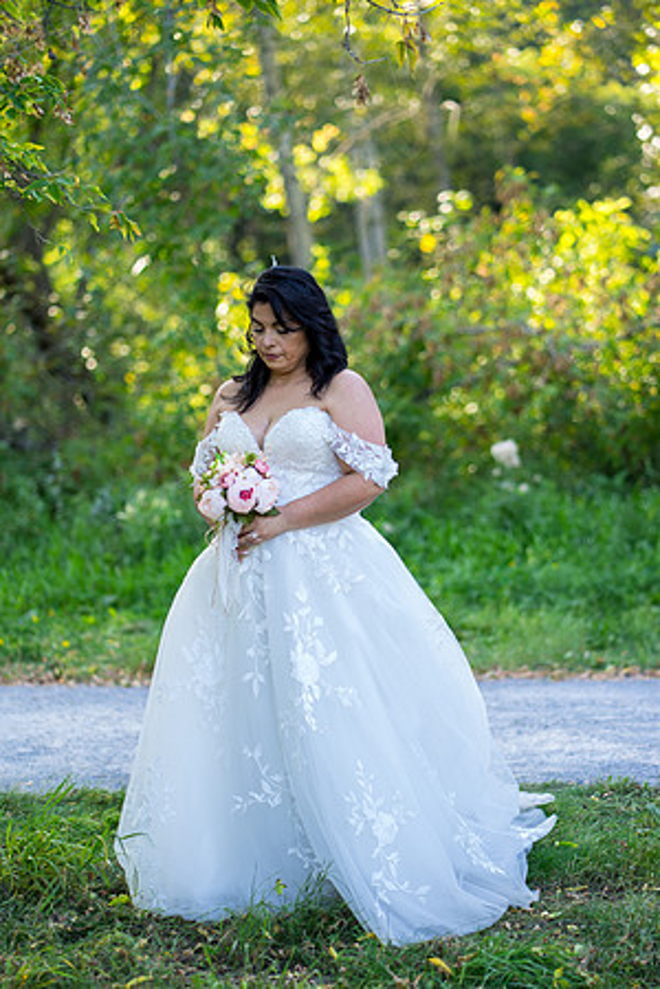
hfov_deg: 16.1
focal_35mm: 85
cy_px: 494
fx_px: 2337
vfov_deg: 23.9
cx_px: 330
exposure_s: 1/400
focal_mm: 85
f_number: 2.2
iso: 250
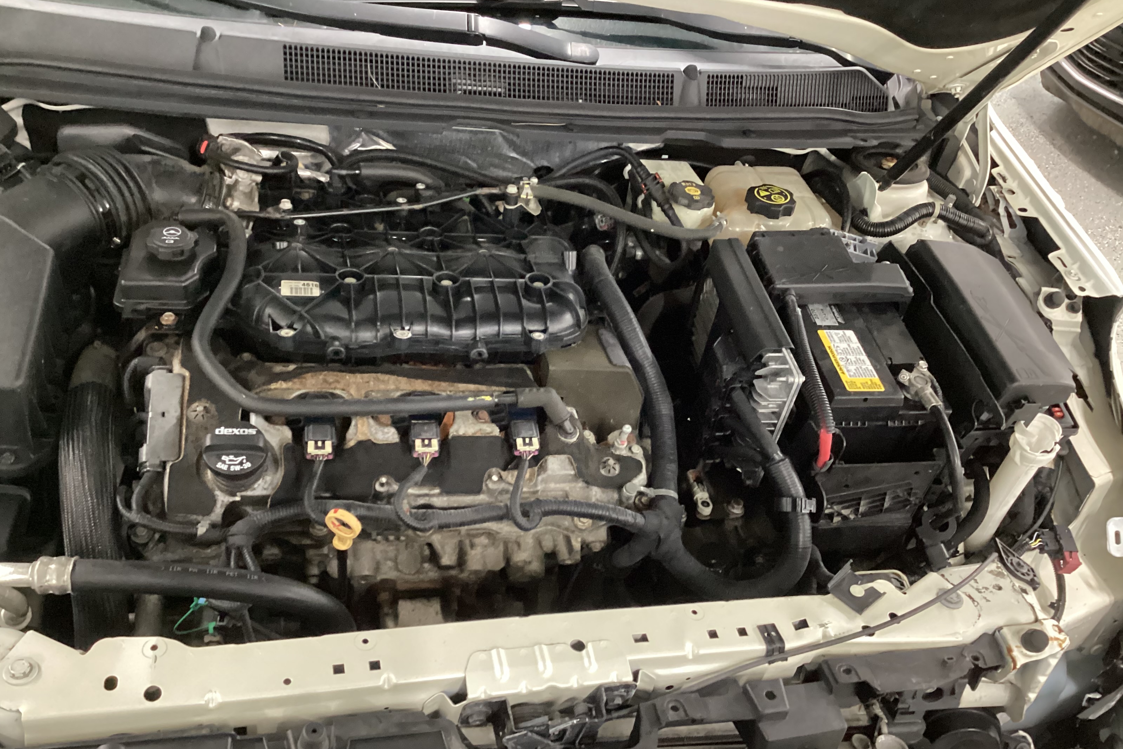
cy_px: 417
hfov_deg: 57.2
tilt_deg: -40.4
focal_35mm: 33
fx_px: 1029
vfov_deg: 39.9
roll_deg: -11.7
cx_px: 557
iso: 640
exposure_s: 1/25
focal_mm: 3.3
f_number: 2.4
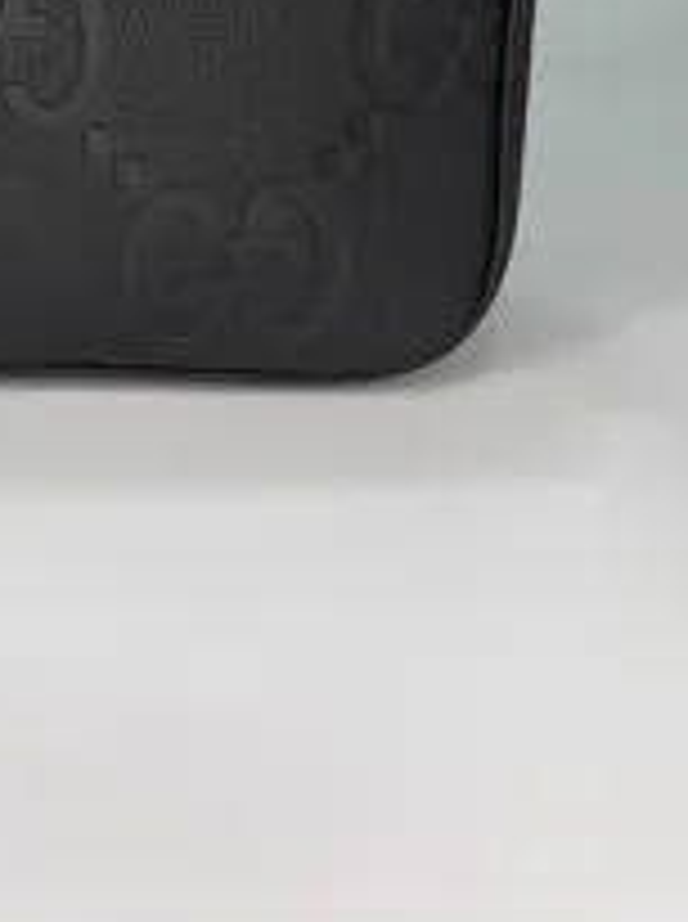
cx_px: -9
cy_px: -99
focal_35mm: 61
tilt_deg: -11.5
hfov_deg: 22.9
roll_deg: +0.5
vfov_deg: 28.7
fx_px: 1622
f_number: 1.5
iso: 50
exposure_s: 1/333
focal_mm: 5.7
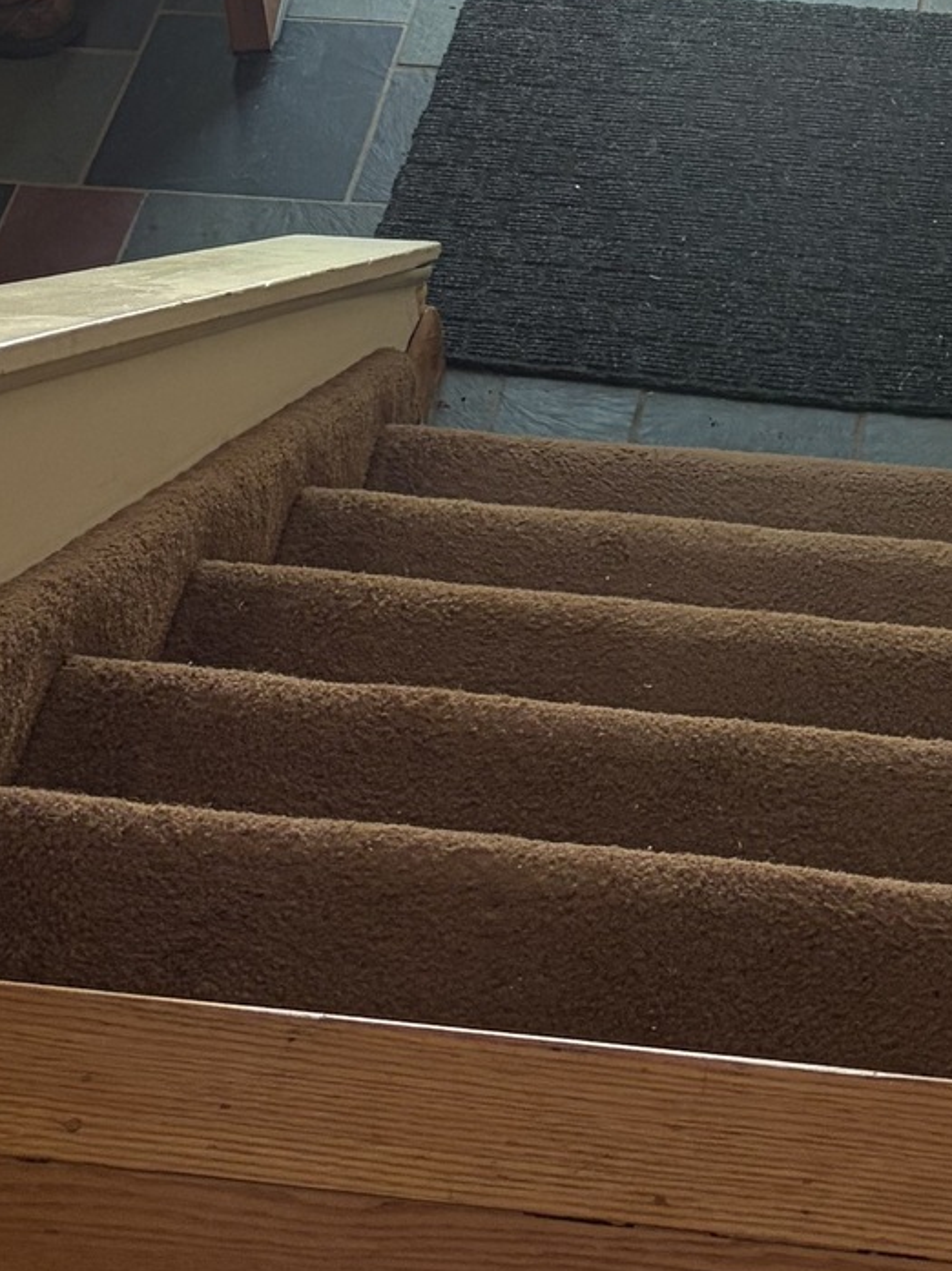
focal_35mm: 86
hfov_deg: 17.0
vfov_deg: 21.0
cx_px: 742
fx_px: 3156
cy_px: -312
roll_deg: +3.6
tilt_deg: -32.0
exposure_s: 1/121
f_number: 1.6
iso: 125
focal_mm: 5.96
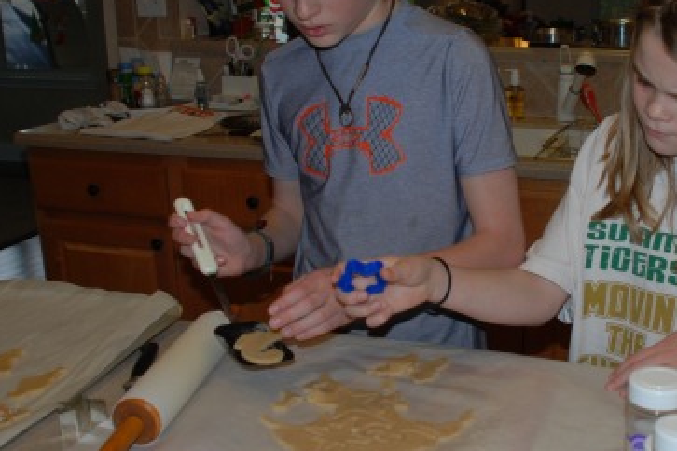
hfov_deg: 37.0
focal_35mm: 53
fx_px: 997
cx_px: 470
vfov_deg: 25.5
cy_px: 224
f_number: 3.8
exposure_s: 1/60
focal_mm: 20
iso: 200
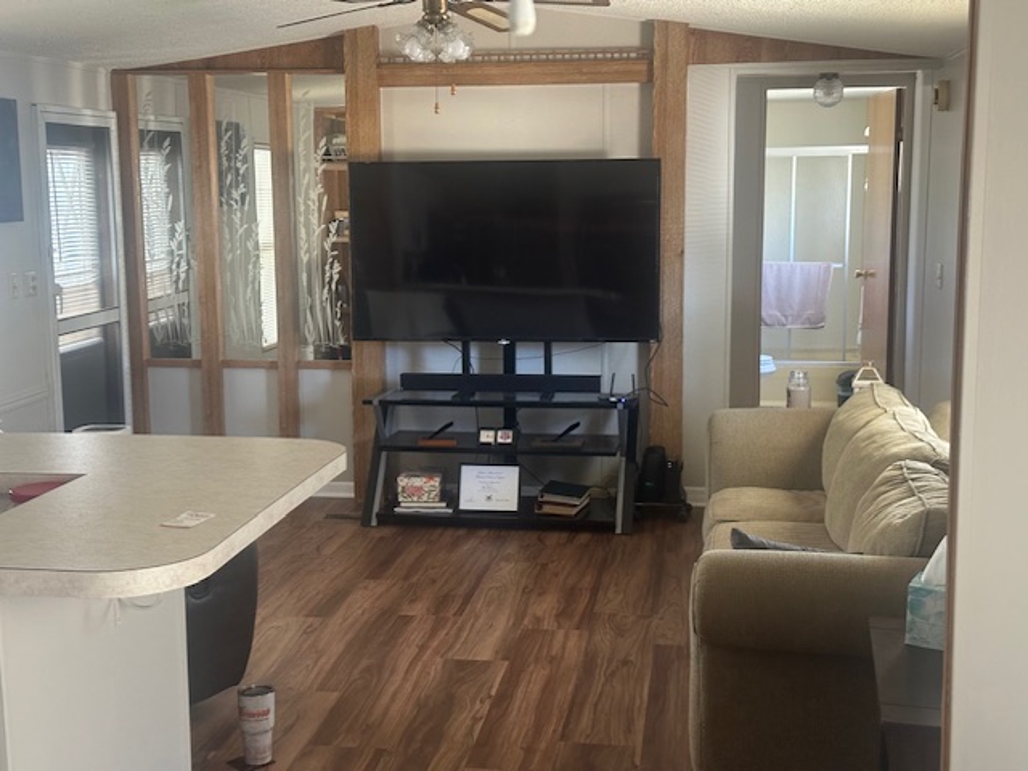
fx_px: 1425
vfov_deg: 30.3
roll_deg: +0.4
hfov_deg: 39.7
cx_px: 514
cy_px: 386
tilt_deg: -8.2
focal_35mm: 48
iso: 400
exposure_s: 1/40
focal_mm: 6.86
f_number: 1.78
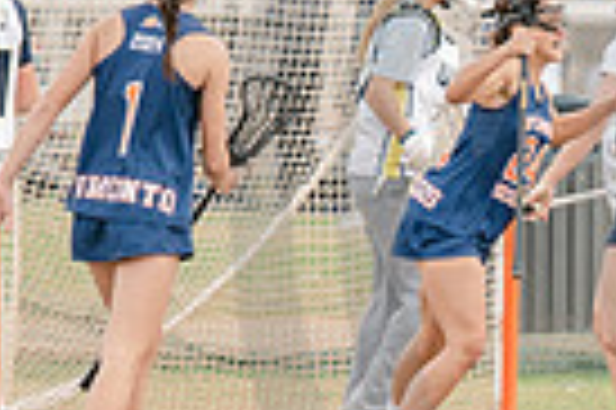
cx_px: 461
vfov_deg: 1.1
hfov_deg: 1.7
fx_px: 21056
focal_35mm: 1232
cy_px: 288
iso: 360
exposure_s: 1/1250
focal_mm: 200
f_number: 2.8
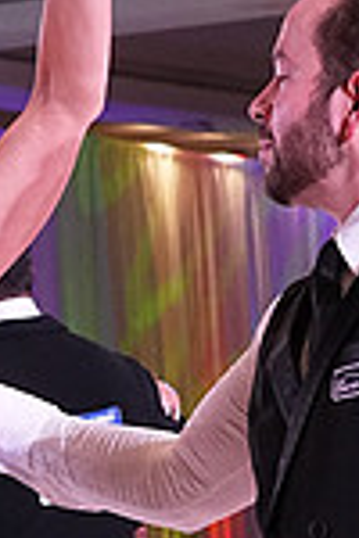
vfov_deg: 7.6
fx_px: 3979
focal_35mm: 266
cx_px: 228
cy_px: 864
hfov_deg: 5.2
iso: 3200
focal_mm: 46
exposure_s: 1/320
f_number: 5.6
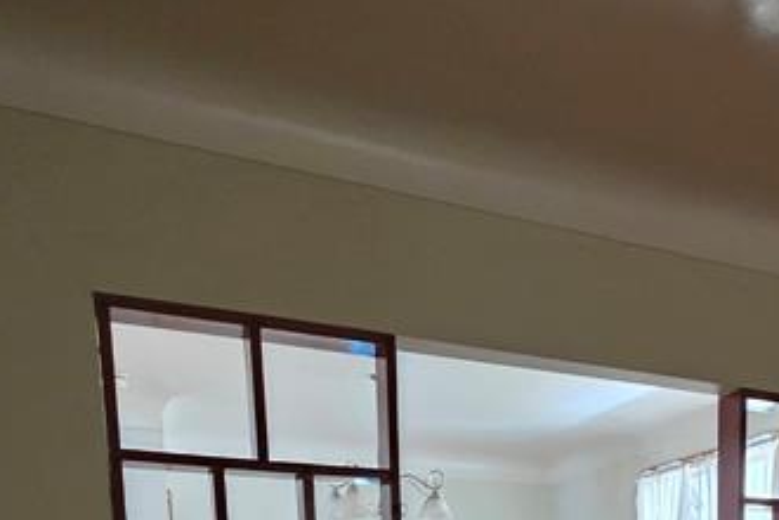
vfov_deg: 24.4
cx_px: 692
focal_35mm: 42
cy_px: 789
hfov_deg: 42.8
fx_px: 909
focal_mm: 2.2
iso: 640
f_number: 1.9
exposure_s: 1/60
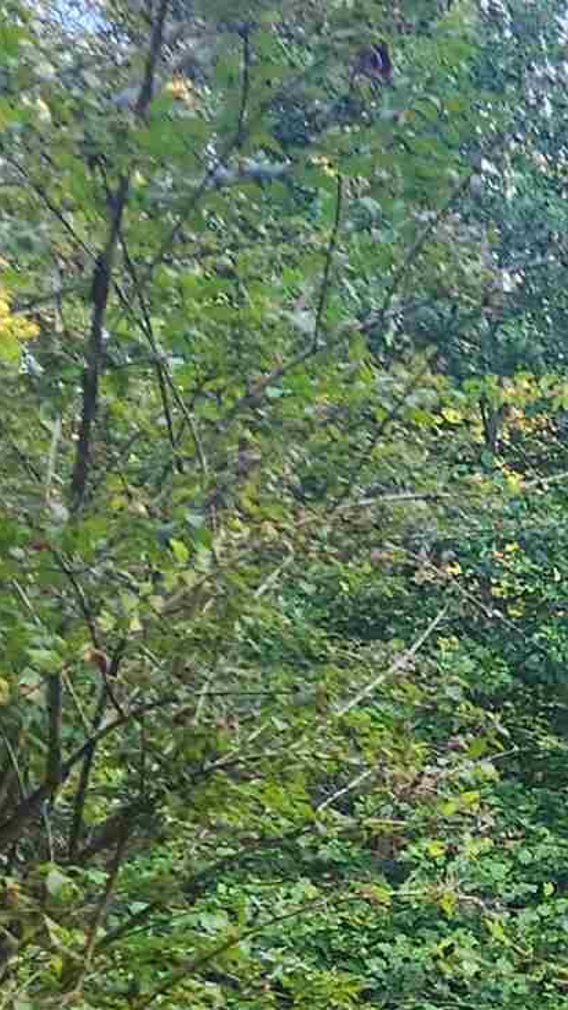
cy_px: 1102
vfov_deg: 19.5
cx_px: 1496
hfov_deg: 9.7
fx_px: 2813
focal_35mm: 105
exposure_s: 1/180
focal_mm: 5.4
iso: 125
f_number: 1.8
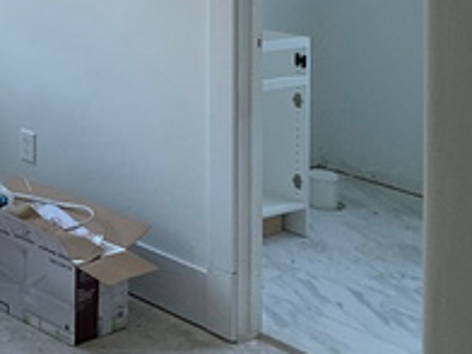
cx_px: -289
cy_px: -164
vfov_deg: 16.0
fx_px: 1159
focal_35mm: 85
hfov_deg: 19.3
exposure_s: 1/60
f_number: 1.8
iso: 100
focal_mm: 4.25
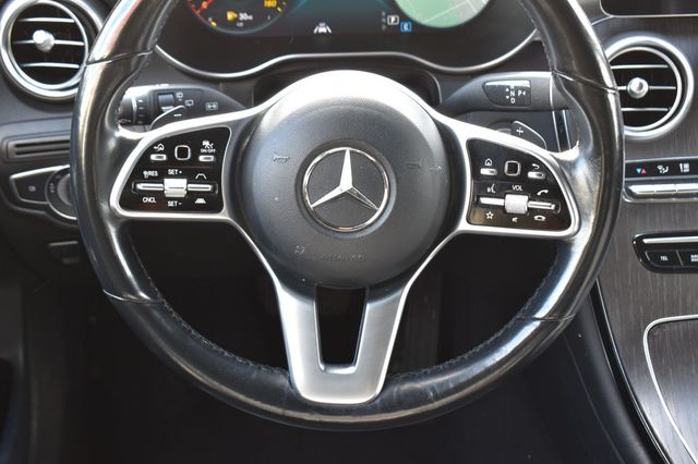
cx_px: 349
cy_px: 232
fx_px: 1163
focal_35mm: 60
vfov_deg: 22.6
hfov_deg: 33.4
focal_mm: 40
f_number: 6.3
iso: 400
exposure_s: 1/20
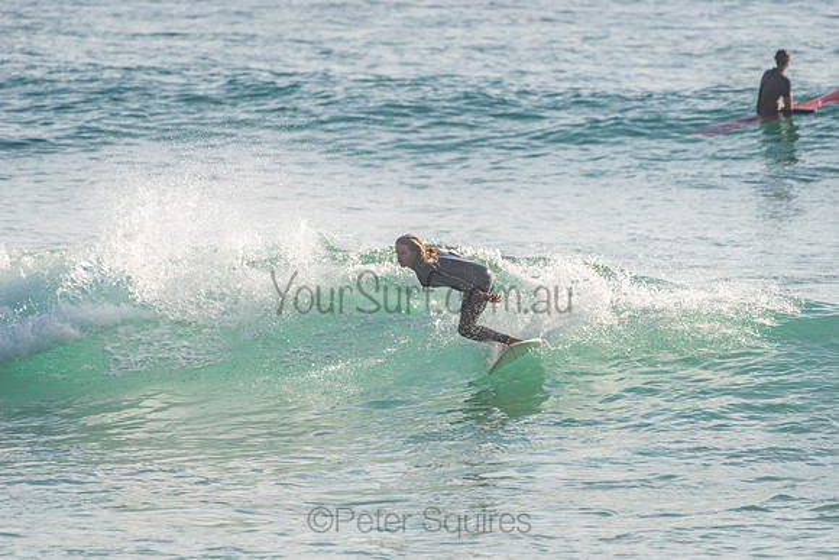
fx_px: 11655
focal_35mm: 500
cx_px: 420
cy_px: 280
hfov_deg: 4.1
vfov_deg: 2.8
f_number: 5.6
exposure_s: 1/2000
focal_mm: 500
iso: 640
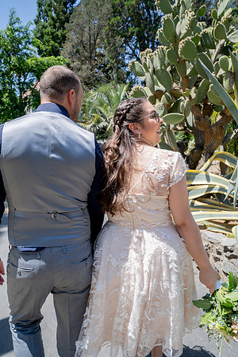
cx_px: 119
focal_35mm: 24
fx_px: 238
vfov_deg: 73.7
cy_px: 178
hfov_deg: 53.1
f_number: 9
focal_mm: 24
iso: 250
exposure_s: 1/320
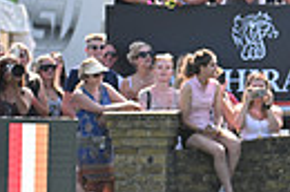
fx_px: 7192
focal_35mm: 895
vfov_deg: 1.5
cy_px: 37
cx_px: 569
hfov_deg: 2.3
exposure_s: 1/1250
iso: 640
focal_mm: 200
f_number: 4.5
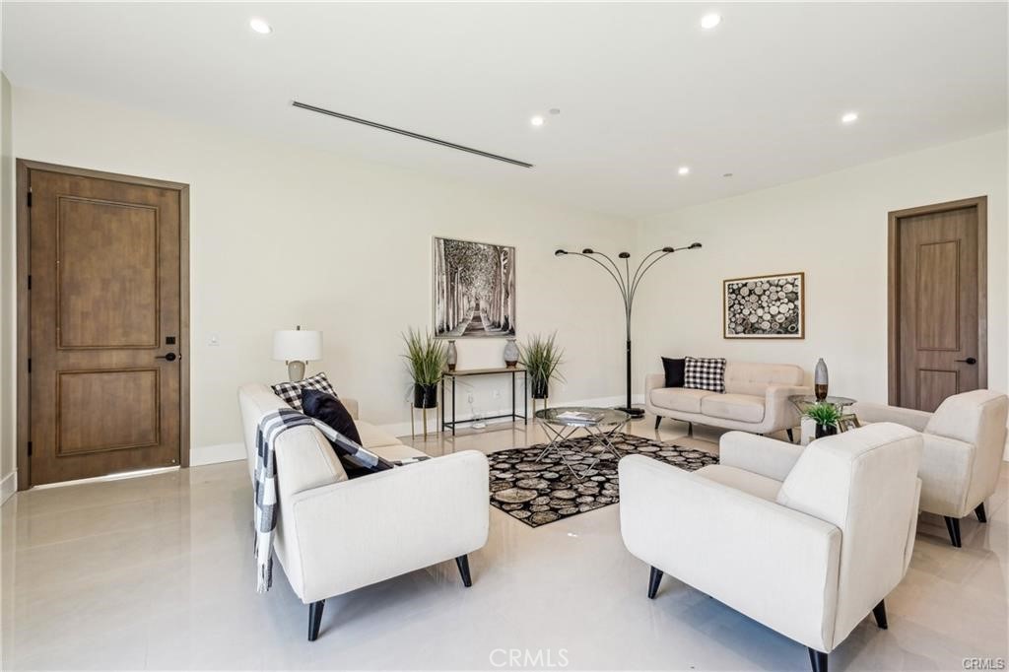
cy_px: 336
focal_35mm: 15
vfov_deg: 77.3
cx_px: 504
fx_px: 420
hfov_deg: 100.4
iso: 160
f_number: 8
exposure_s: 1/10
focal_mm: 10
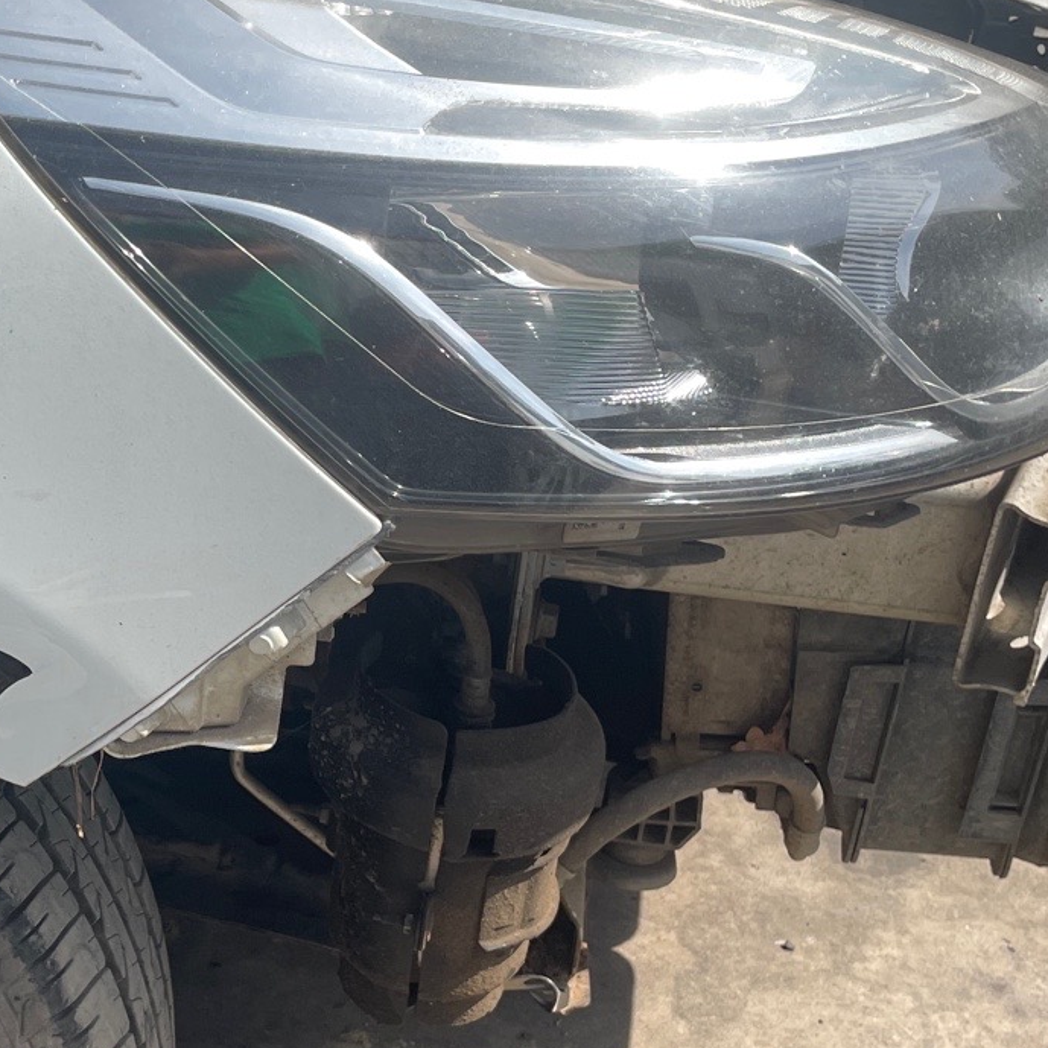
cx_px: -44
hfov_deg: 25.3
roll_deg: -4.1
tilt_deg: -31.6
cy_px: 508
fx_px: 2192
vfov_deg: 26.9
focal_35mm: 64
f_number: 1.6
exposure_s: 1/1208
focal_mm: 4.2
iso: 32
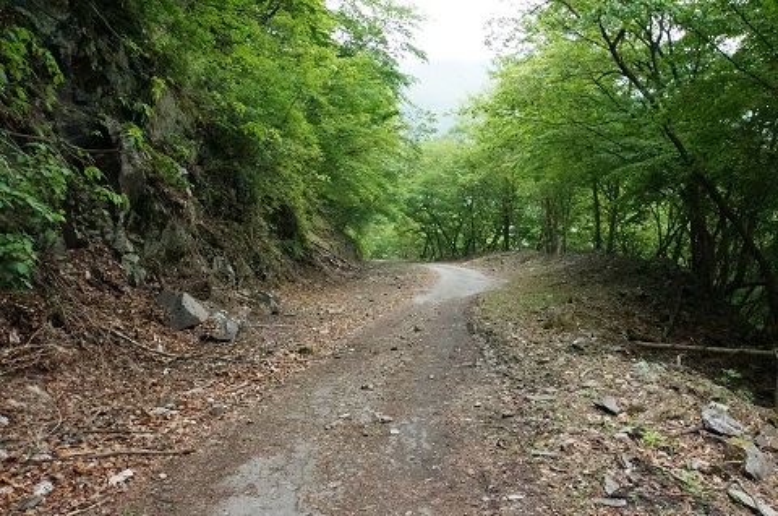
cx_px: 389
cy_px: 258
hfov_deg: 62.3
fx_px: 644
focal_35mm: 30
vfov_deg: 43.6
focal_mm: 19.9
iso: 12800
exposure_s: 1/2000
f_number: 11
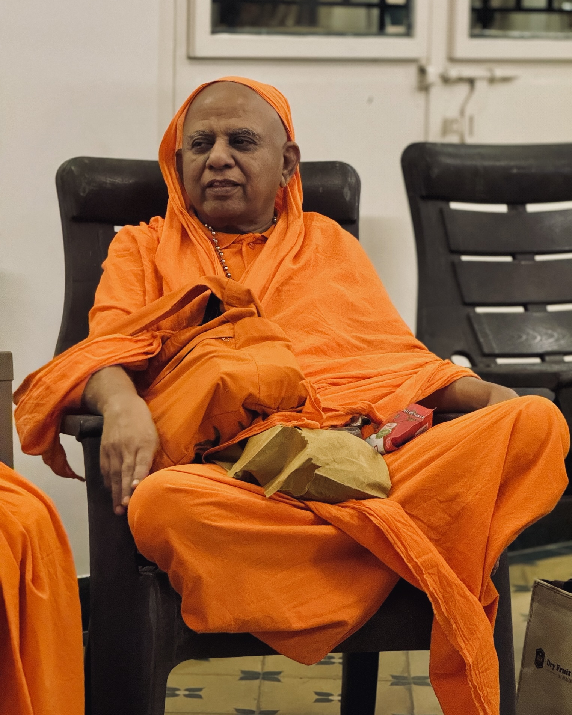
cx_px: 288
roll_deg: -1.7
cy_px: 338
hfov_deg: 12.2
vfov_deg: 15.3
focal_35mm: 126
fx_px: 2667
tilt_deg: -6.7
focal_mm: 15.66
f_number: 2.8
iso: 1250
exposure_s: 1/33
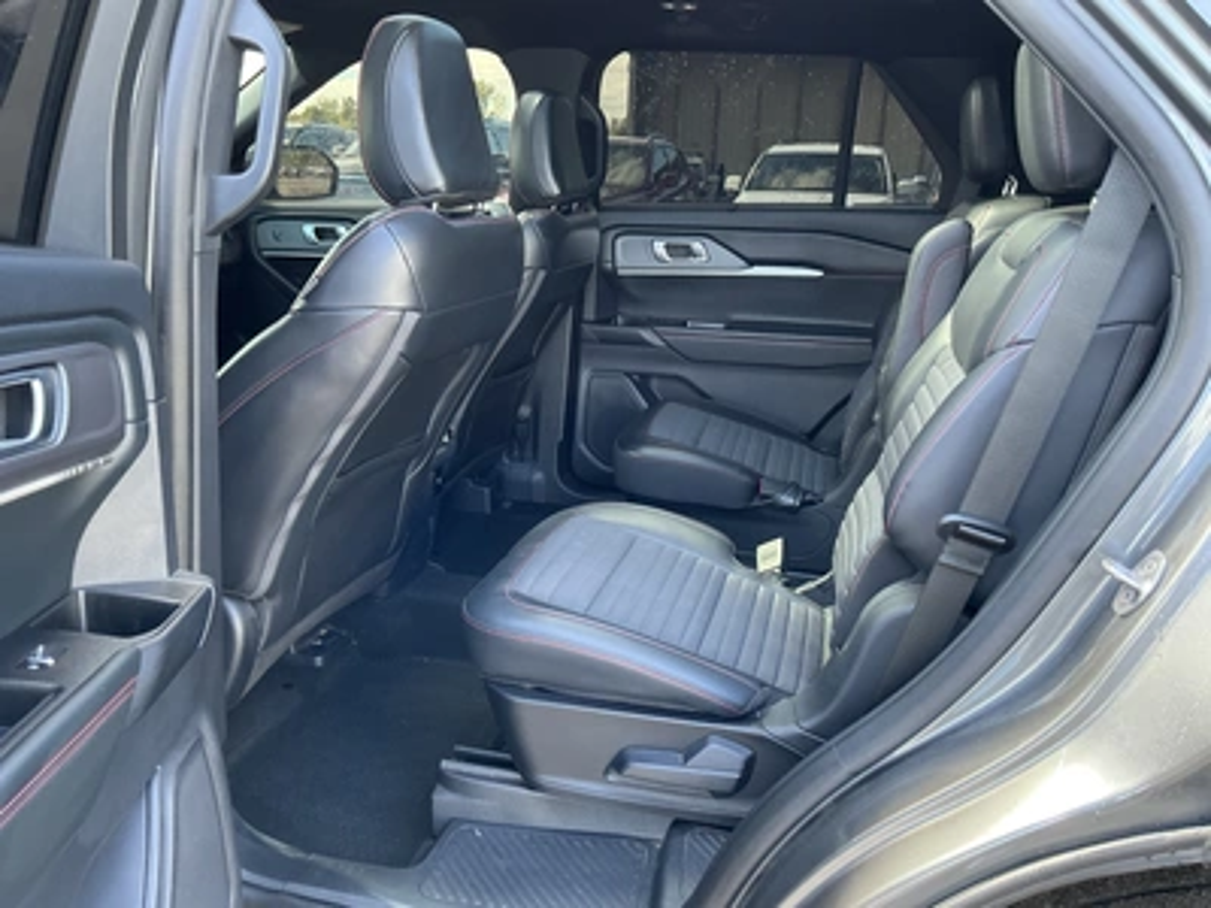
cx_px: 606
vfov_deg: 49.7
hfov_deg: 63.4
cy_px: 454
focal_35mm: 28
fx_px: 980
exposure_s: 1/60
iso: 100
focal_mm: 3
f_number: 1.8
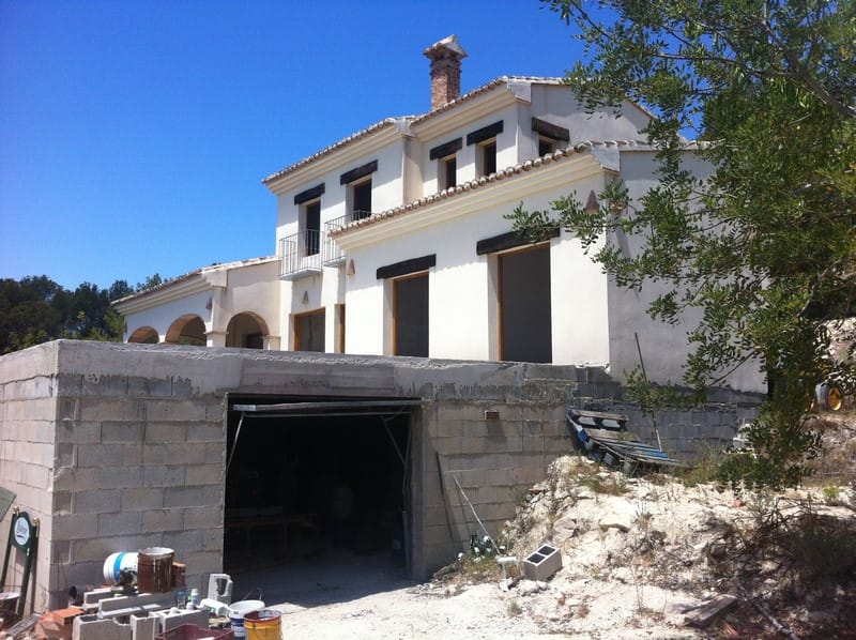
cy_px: 320
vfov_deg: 40.6
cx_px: 428
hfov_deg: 52.7
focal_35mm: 35
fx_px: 864
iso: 80
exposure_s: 1/1312
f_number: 2.8
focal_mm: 3.85
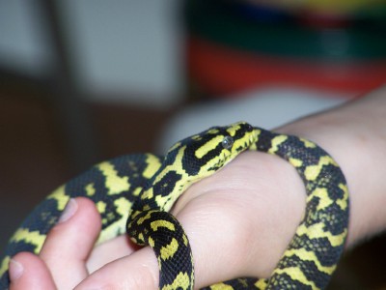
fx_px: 3535
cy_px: 145
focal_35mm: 317
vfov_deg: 4.7
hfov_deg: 6.3
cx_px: 193
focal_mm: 52.6
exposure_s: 1/250
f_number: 3.4
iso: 80
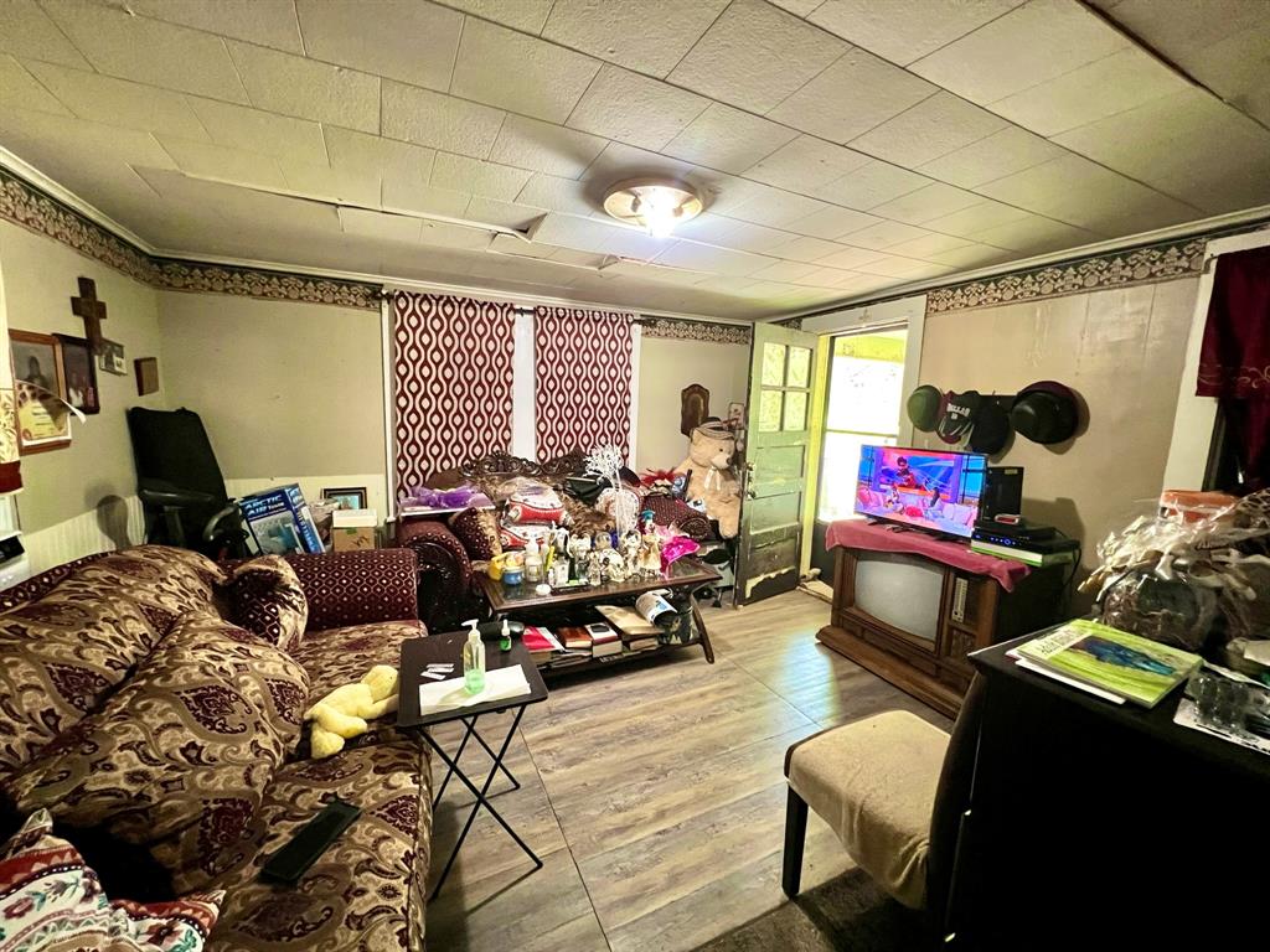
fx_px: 477
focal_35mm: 13
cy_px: 476
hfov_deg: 106.2
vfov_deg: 89.9
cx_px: 635
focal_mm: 1.57
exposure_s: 1/40
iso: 800
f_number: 1.8
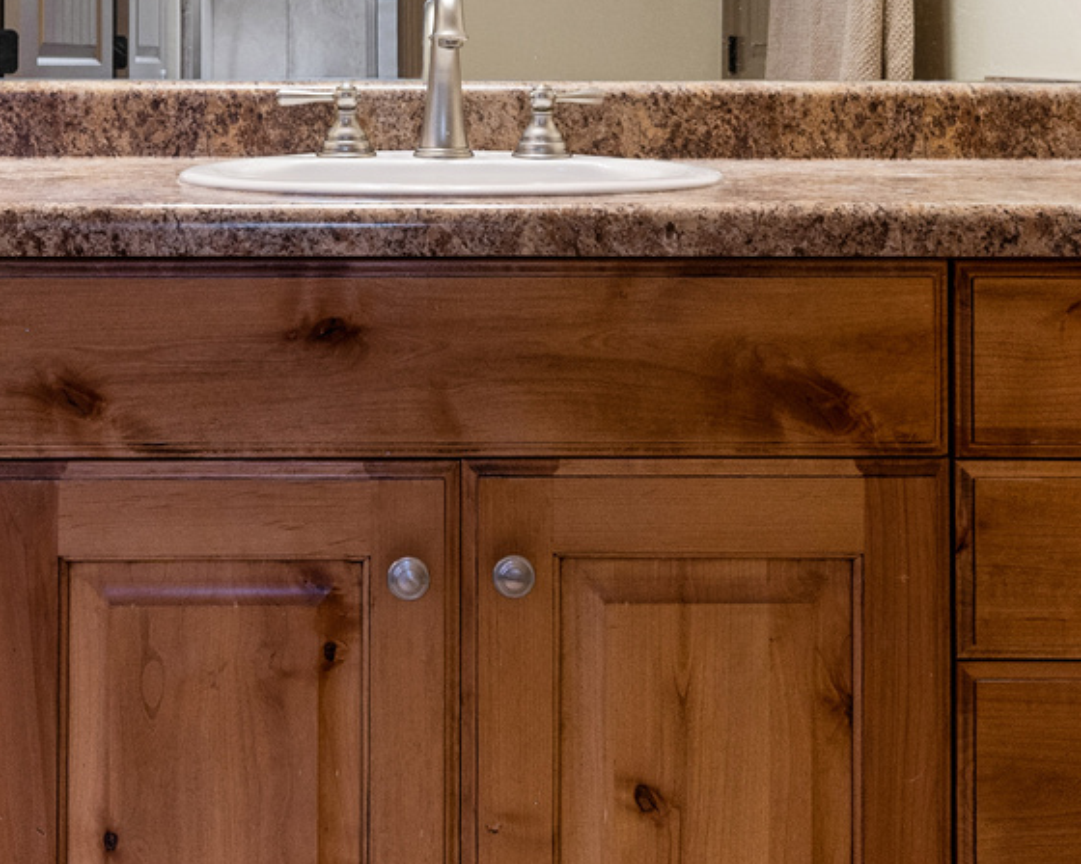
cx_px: 376
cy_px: 113
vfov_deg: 30.3
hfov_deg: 38.4
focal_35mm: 48
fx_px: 1536
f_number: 7.1
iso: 500
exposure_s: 1/10
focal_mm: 14
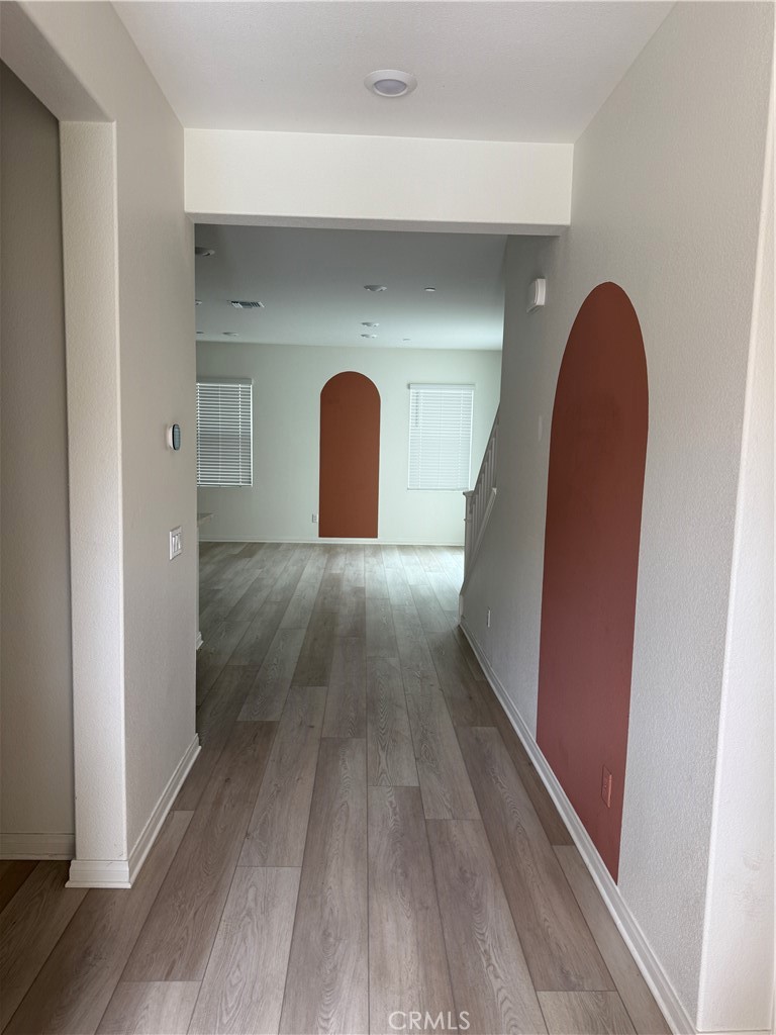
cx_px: 388
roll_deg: -2.0
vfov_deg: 71.6
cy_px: 518
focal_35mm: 24
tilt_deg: -5.8
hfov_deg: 56.8
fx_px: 717
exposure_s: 1/121
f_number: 1.78
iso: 80
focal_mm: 6.76
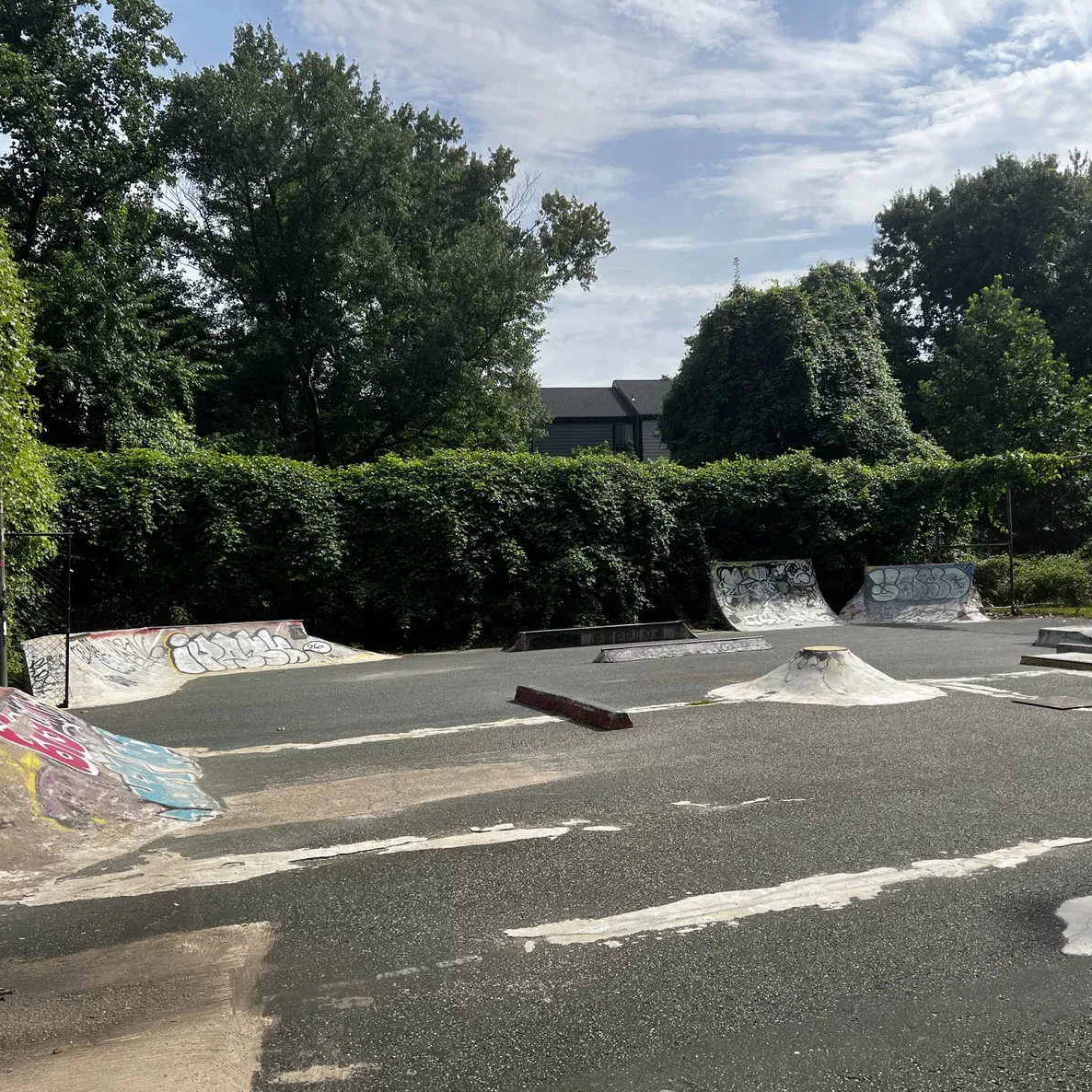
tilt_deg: +0.0
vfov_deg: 52.5
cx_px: 617
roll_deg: +1.9
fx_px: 1106
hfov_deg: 52.4
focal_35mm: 31
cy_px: 546
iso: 50
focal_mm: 5.7
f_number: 1.5
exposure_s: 1/3968
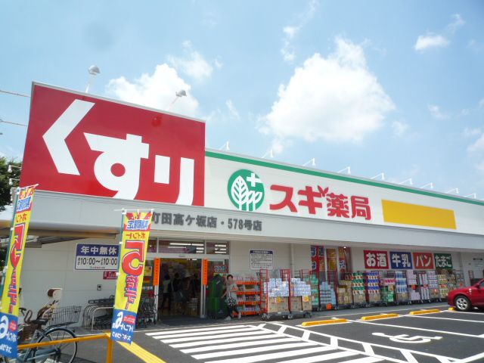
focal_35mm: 25
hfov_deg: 69.4
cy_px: 182
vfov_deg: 54.9
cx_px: 242
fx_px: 350
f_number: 4
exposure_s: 1/640
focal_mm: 4.4
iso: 100
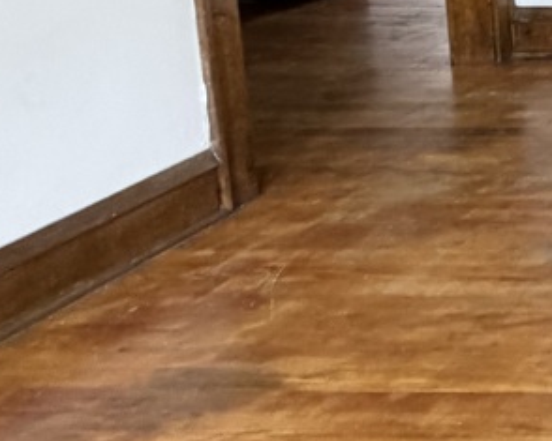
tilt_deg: -6.2
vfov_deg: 19.9
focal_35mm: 67
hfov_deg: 17.0
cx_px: 1204
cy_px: -208
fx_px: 1094
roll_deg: +0.8
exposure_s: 1/121
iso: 320
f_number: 2.2
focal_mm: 2.22
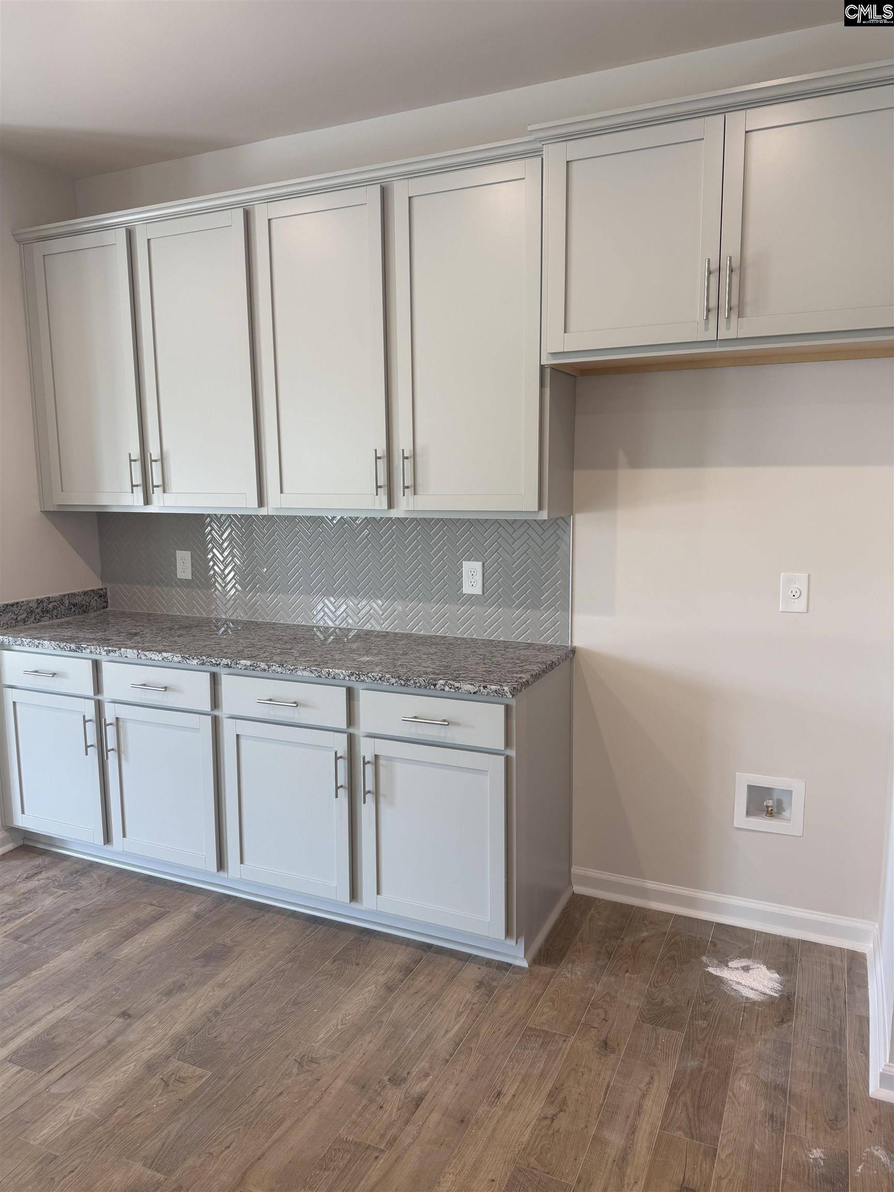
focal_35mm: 24
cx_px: 447
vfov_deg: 71.6
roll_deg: +0.5
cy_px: 596
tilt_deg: -7.4
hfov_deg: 56.8
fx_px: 826
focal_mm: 6.76
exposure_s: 1/120
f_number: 1.78
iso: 80
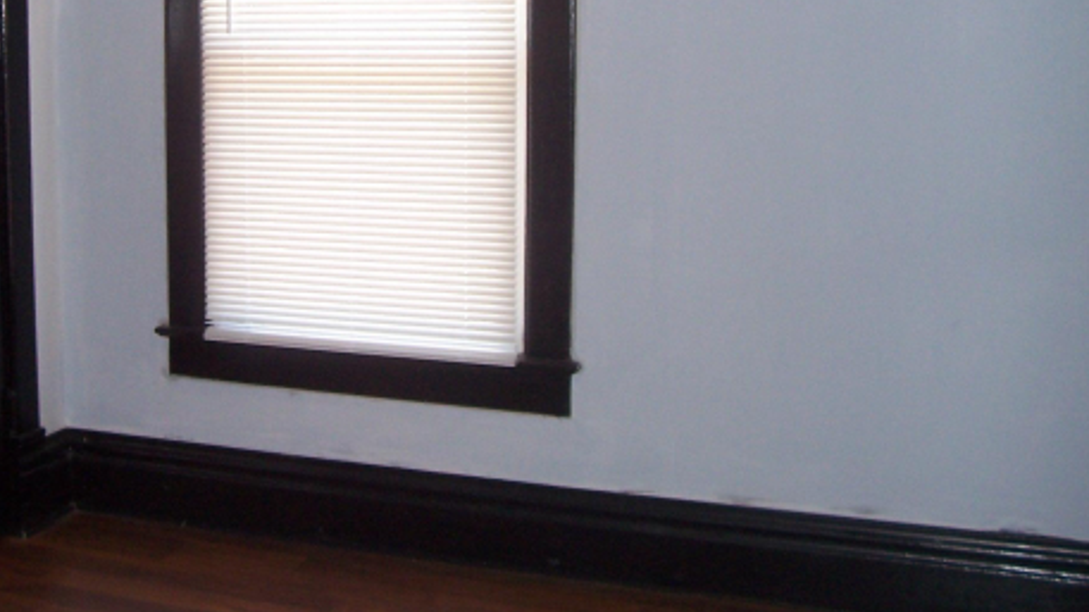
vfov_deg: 21.9
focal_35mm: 54
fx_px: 1559
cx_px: 359
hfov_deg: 38.1
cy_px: 114
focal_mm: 5.6
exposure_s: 1/60
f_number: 2.7
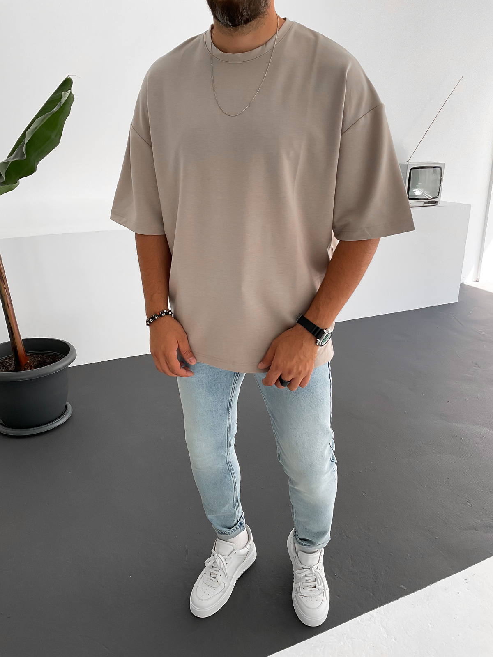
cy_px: 328
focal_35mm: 29
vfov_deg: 61.7
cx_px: 246
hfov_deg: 48.2
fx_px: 551
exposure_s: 1/120
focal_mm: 3
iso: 32
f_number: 1.8
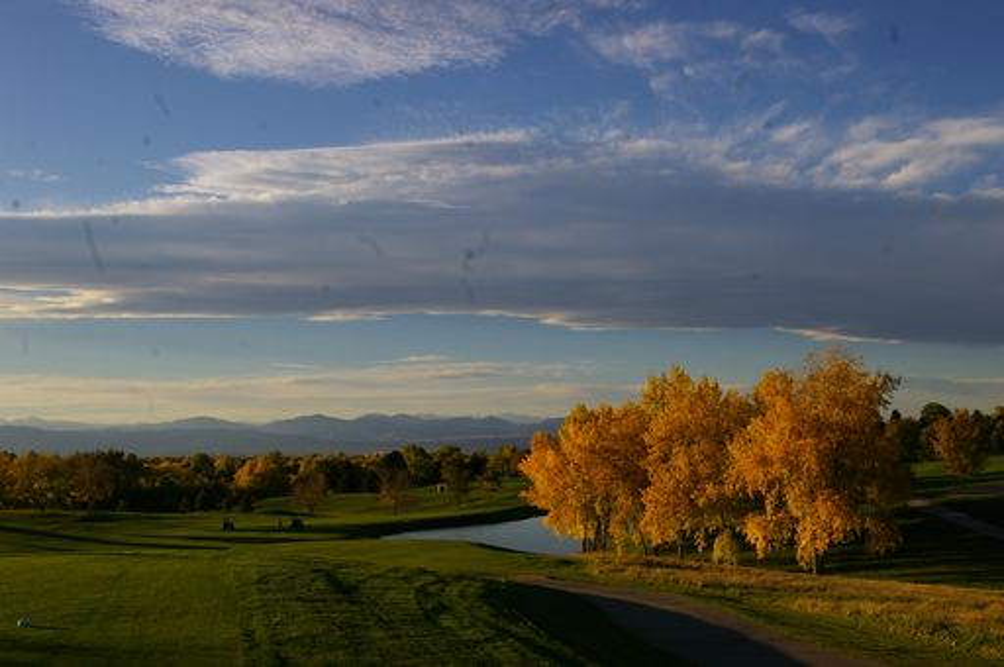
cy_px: 334
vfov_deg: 28.9
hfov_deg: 42.4
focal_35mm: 46
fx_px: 1295
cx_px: 502
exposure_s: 1/250
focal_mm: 31
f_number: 11
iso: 200
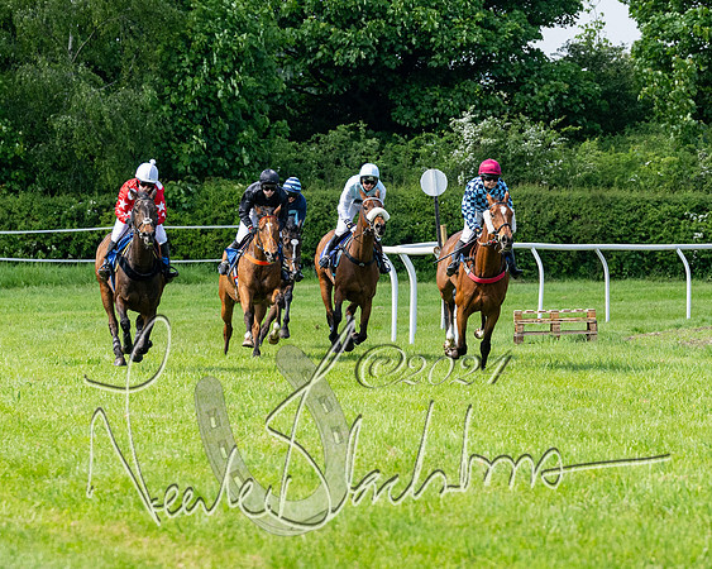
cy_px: 304
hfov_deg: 7.0
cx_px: 531
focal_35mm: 277
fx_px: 5837
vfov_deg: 5.6
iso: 400
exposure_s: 1/2500
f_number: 4
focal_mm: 110
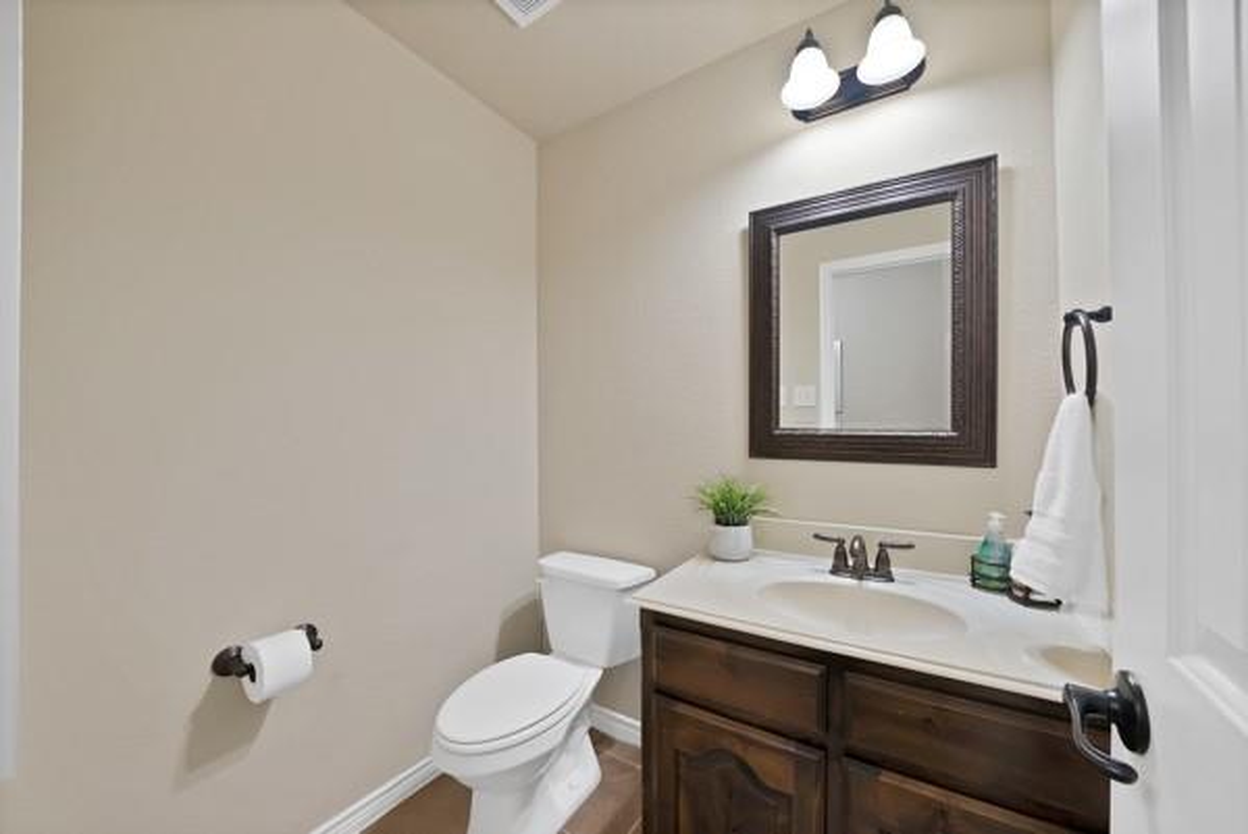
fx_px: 416
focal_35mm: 12
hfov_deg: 112.6
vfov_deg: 90.1
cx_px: 624
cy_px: 417
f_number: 9
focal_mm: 12
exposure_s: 1/2
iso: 640
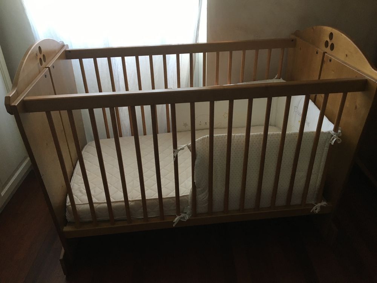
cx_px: 188
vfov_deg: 48.2
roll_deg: +0.6
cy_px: 142
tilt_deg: -29.5
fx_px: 316
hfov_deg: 61.7
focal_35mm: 29
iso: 125
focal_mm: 4.15
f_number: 2.2
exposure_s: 1/33
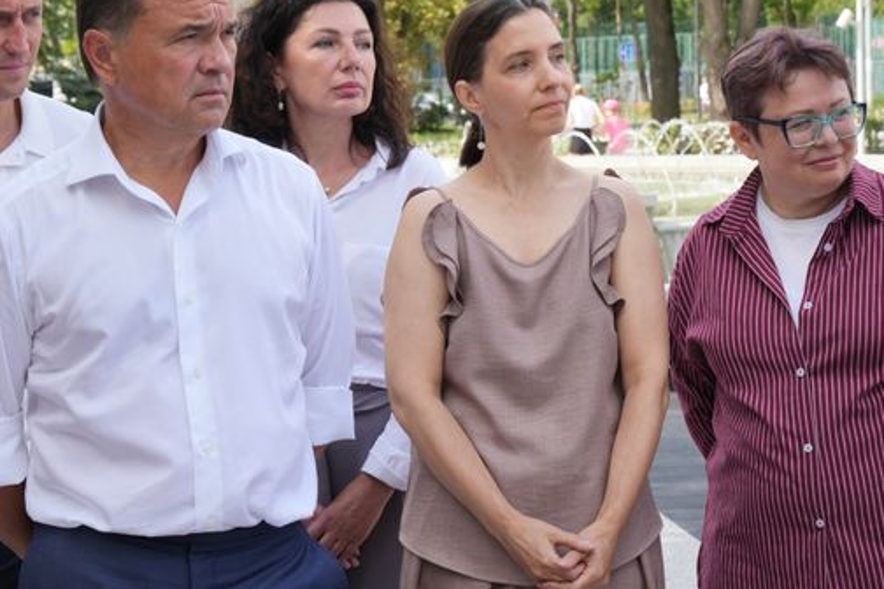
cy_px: 202
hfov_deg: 23.6
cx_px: 360
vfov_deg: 15.9
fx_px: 2112
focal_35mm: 86
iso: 200
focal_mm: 62
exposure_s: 1/125
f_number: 9
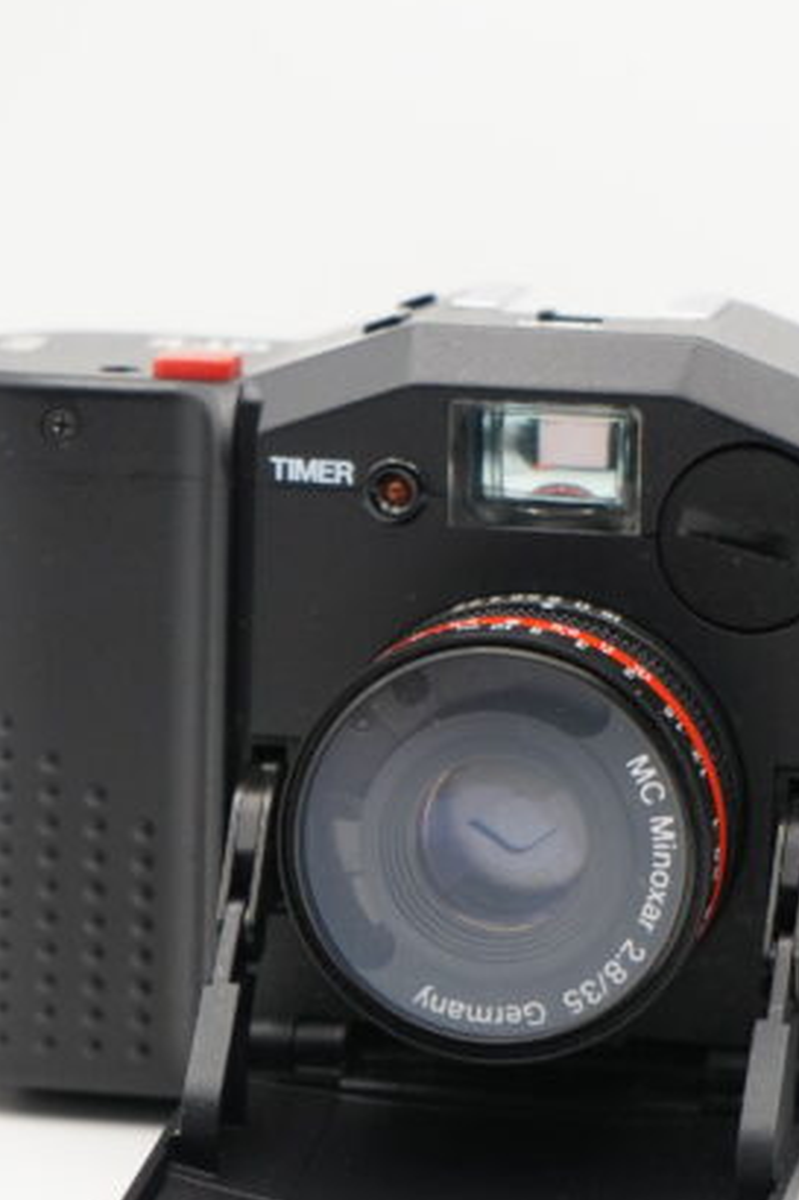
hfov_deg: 7.8
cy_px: 661
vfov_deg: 11.7
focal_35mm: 175
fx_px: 5831
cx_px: 596
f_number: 5.6
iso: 2000
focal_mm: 70
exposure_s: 1/250
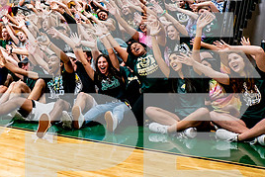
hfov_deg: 35.1
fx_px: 383
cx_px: 9
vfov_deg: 25.4
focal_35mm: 52
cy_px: 26
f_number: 2.8
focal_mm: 24
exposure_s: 1/750
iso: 2500
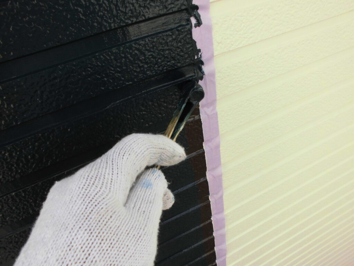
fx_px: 266
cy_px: 133
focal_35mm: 26
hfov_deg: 67.3
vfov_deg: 53.1
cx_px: 177
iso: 100
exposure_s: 1/160
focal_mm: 4.6
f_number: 3.5
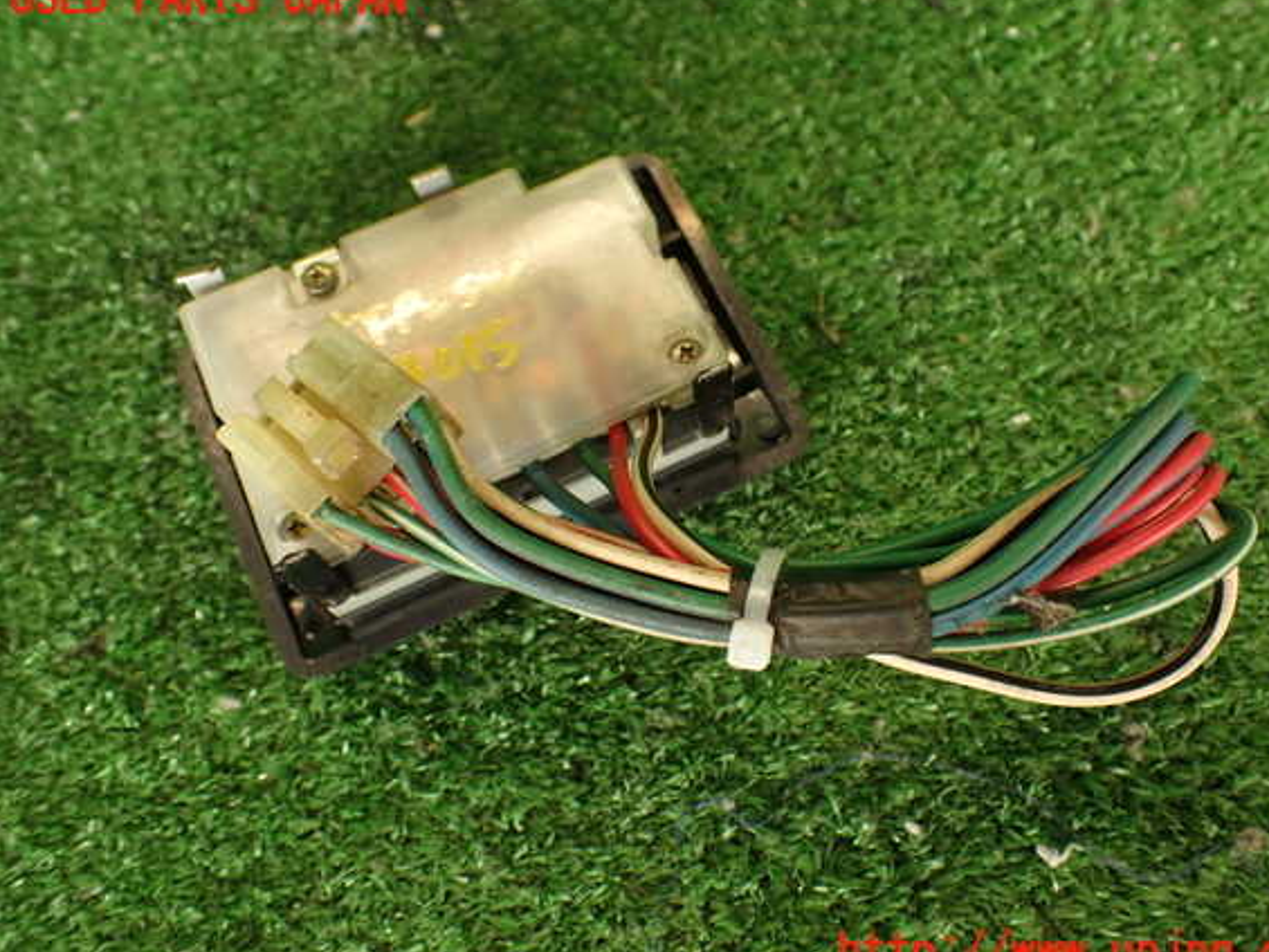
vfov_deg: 41.8
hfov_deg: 53.9
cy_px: 476
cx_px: 672
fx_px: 1247
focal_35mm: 34
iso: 160
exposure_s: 1/60
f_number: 2.4
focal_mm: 5.79
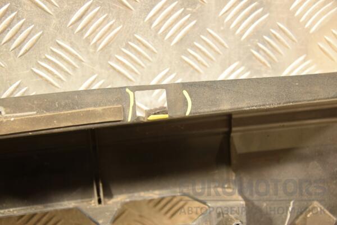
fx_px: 590
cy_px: 112
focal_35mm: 63
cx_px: 168
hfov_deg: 31.9
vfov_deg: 21.6
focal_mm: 42
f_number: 4.8
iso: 800
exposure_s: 1/60
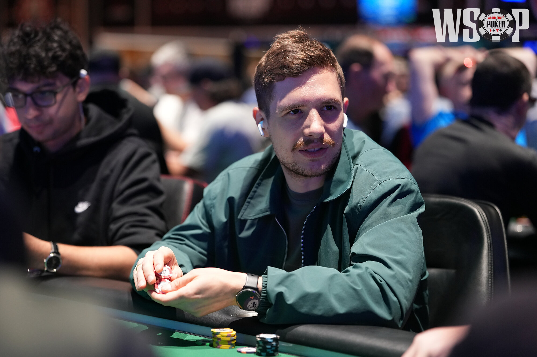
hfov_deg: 28.9
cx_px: 268
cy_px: 178
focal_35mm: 70
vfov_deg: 19.4
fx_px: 1044
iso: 1600
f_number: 2
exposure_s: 1/200
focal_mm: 70
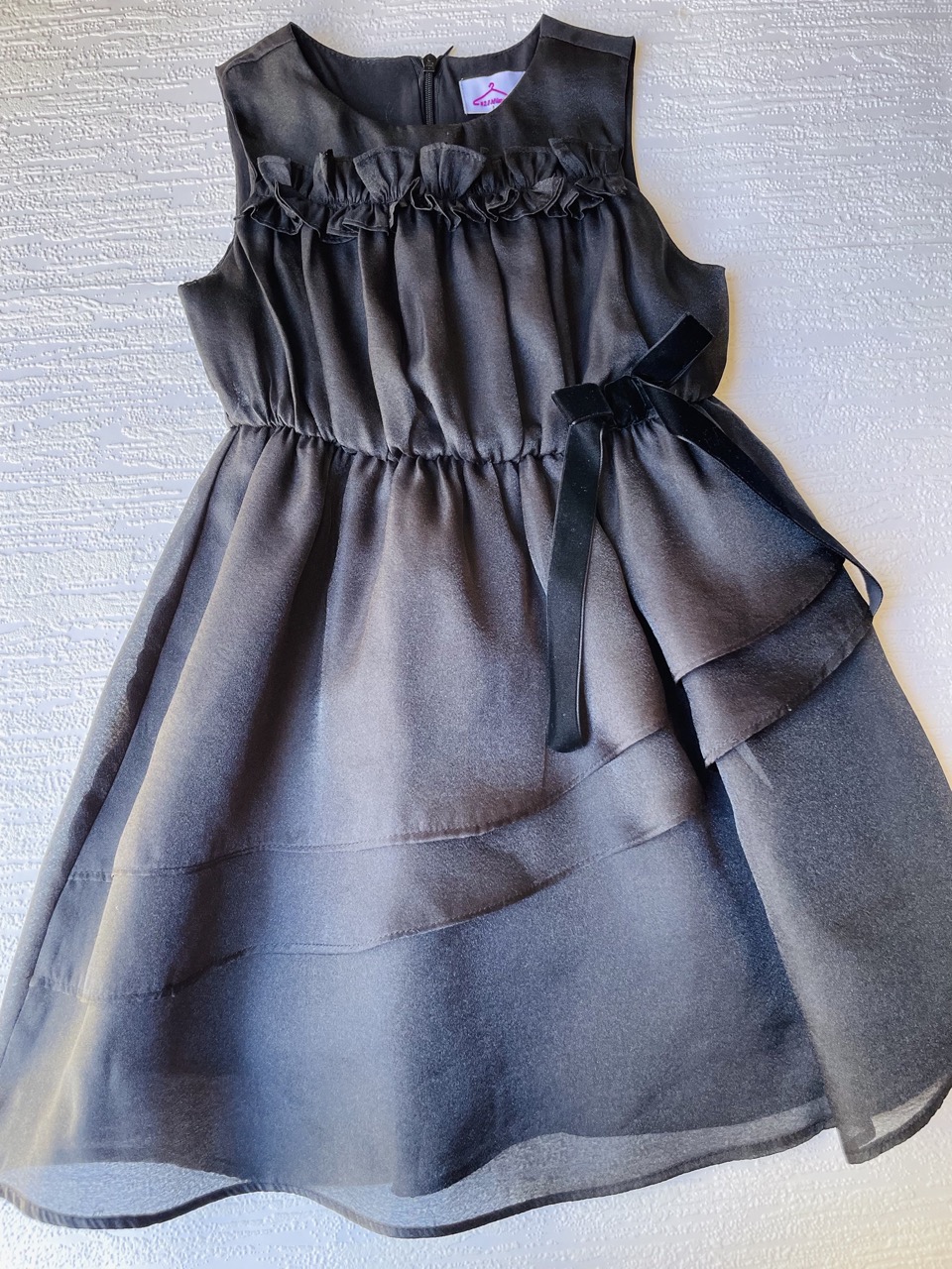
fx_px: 953
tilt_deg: -82.9
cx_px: 476
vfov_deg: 67.3
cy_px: 634
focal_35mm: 26
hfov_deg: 53.1
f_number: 1.6
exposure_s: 1/121
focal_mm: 4.2
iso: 125
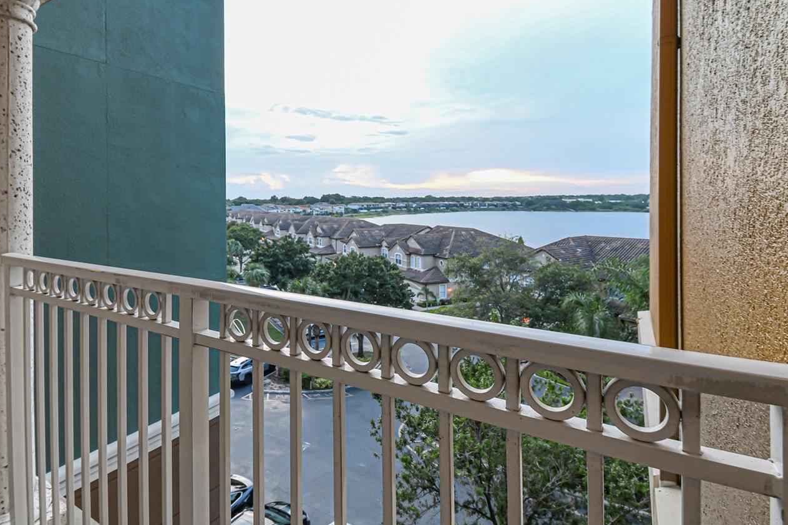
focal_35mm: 19
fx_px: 416
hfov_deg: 86.4
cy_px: 201
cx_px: 340
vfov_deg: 63.7
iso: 100
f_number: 7.1
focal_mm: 10
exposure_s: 1/4
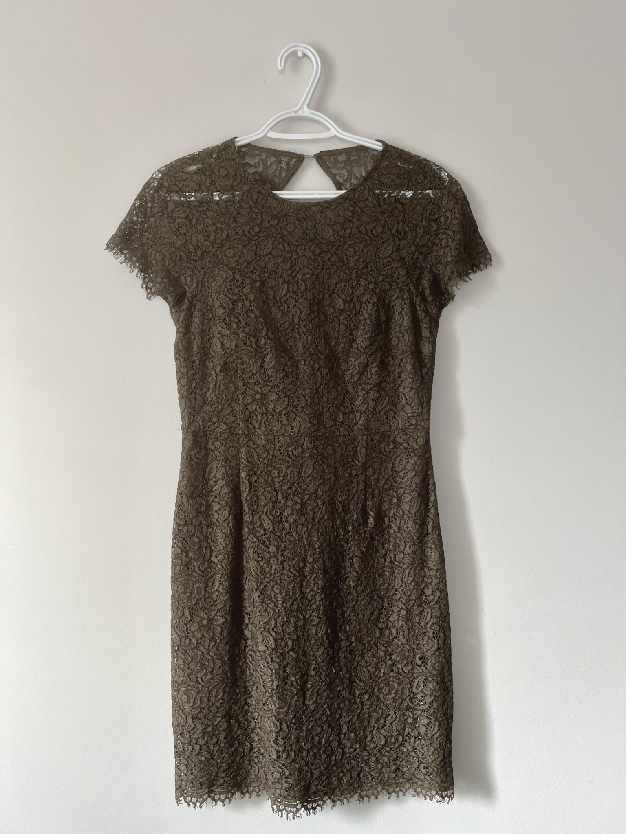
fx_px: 627
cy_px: 417
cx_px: 313
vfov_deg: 67.3
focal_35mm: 26
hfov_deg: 53.1
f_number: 1.5
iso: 250
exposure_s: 1/60
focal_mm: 5.7
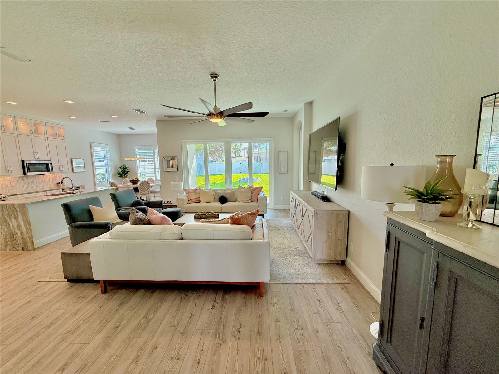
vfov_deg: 85.7
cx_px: 250
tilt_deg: -5.8
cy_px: 187
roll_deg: +1.0
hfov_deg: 102.1
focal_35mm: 14
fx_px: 202
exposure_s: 1/120
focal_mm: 2.22
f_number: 2.2
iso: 80
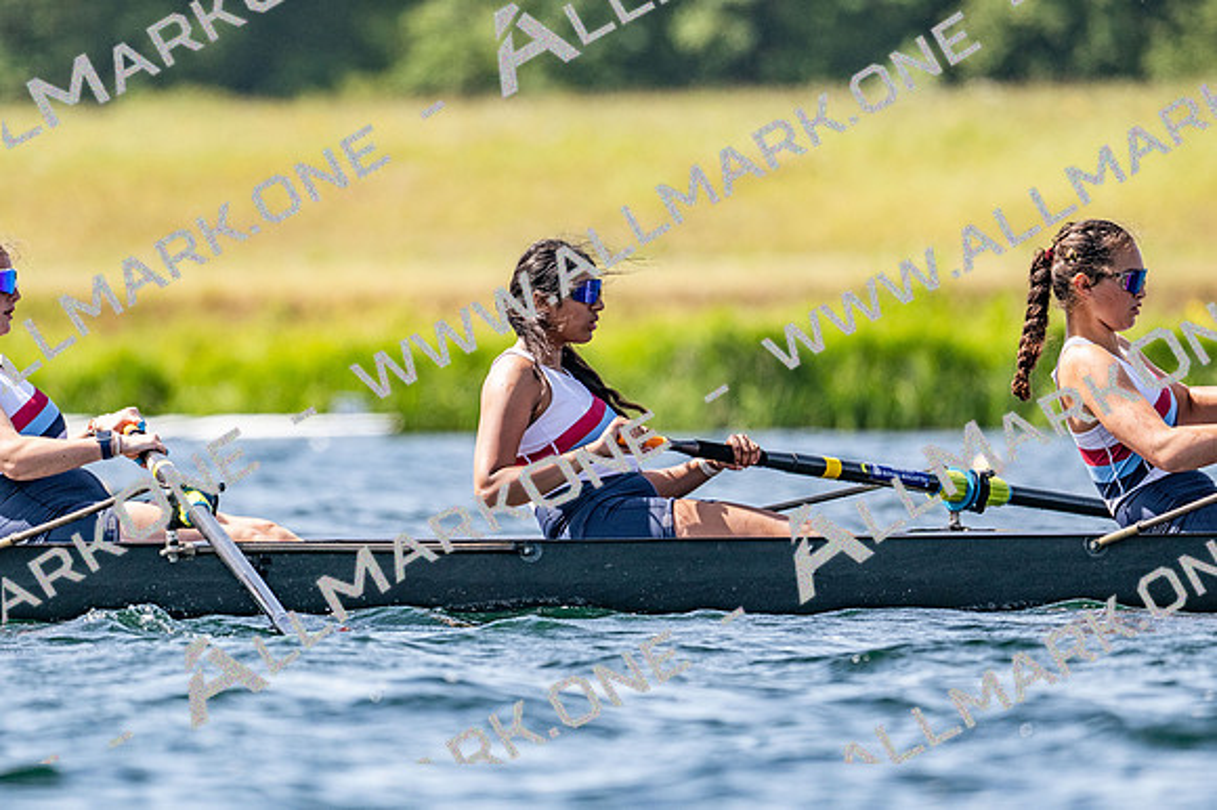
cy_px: 405
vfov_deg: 2.3
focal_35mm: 600
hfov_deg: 3.4
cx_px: 608
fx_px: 20271
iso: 320
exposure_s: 1/2500
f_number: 4.5
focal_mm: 400
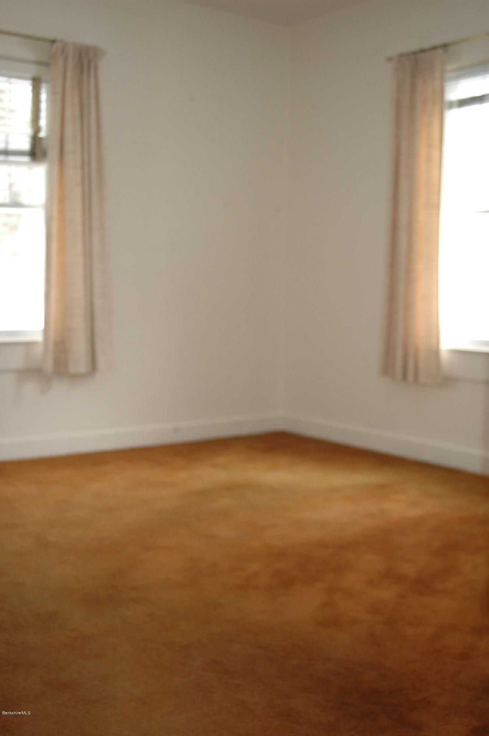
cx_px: 244
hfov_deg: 31.8
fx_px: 858
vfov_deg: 46.4
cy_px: 368
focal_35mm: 42
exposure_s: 1/125
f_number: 3.5
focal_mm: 28
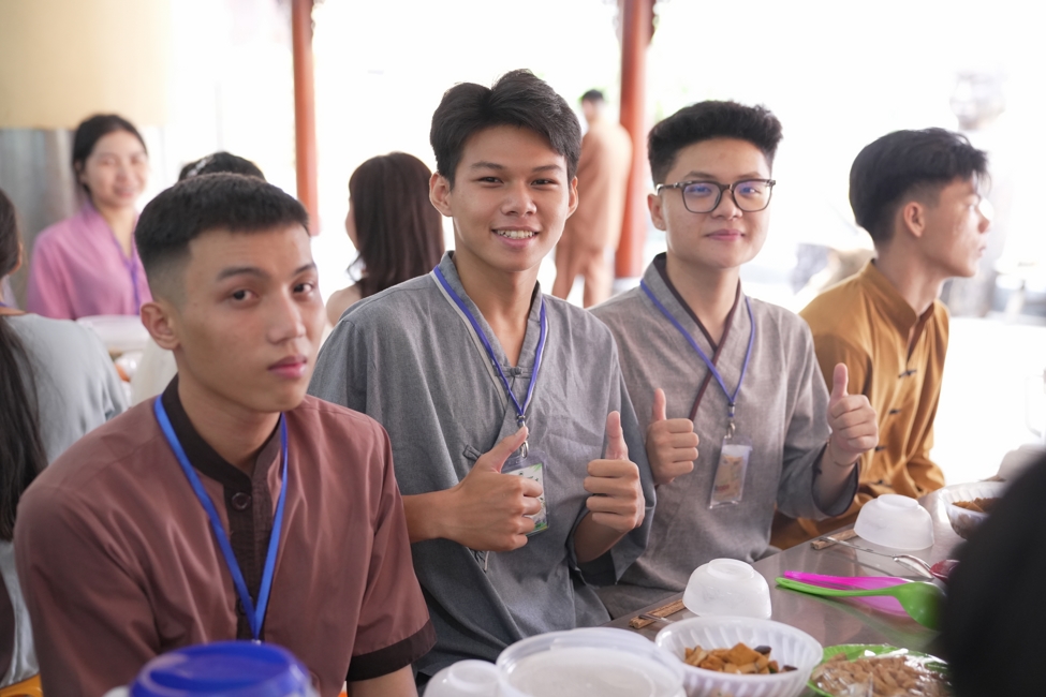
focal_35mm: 51
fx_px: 1482
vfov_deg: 26.5
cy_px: 348
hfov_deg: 38.9
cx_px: 523
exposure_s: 1/200
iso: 2500
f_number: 2.8
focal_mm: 51
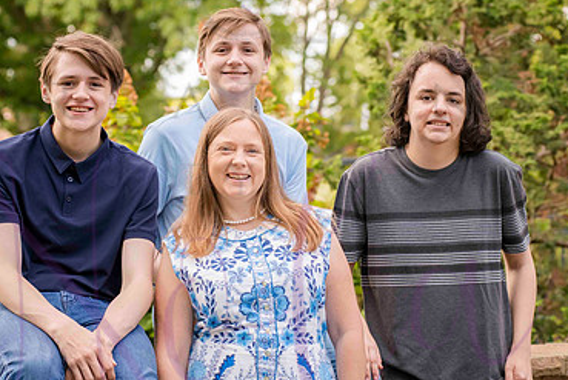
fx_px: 2133
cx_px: 249
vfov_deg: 10.2
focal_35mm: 135
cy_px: 176
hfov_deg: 15.2
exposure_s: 1/320
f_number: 5
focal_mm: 86
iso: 400
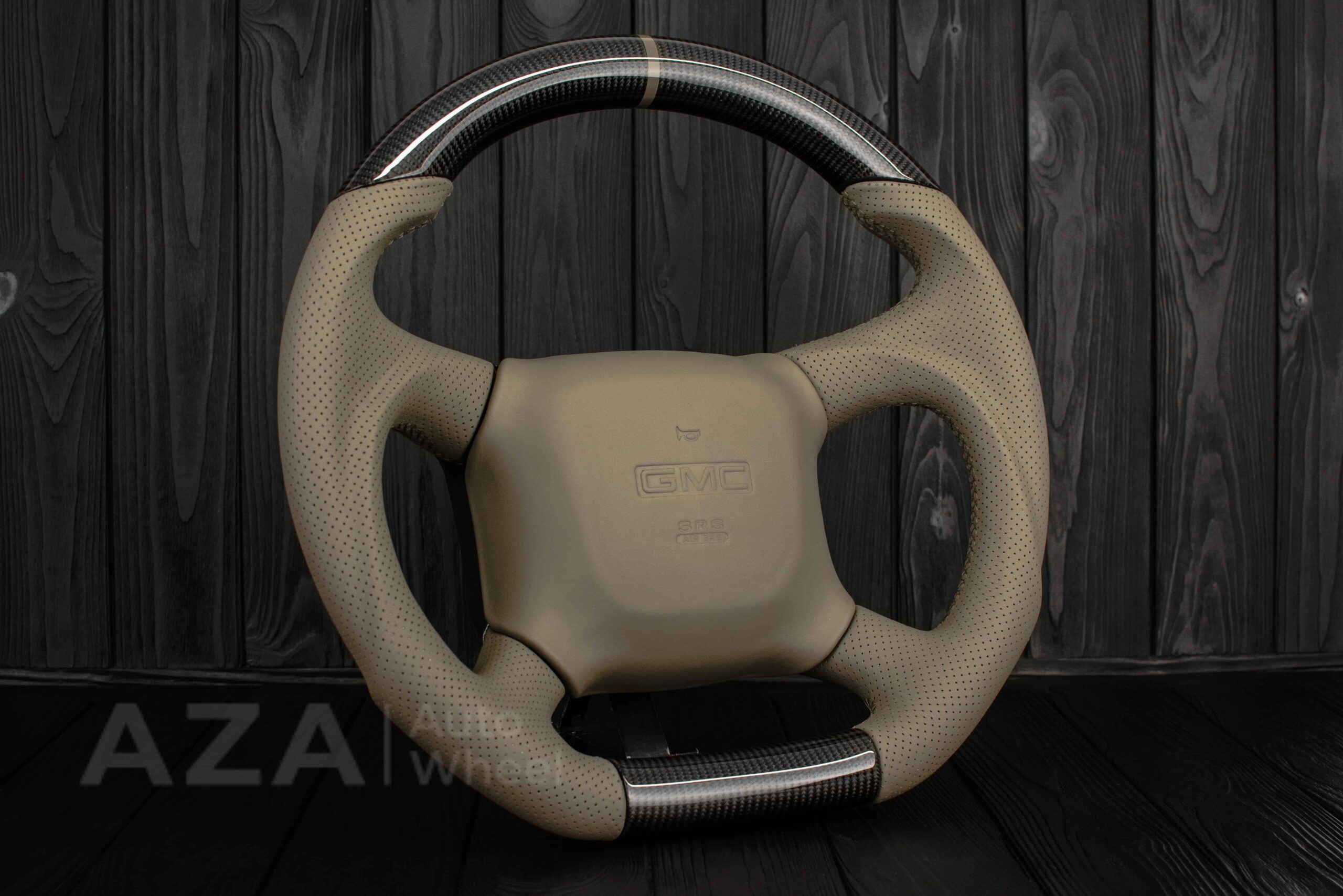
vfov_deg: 25.8
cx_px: 672
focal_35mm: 52
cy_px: 448
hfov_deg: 37.8
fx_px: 1959
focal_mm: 35
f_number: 6.3
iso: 500
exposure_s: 1/125
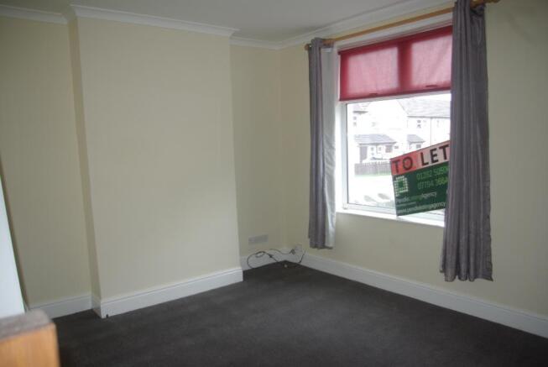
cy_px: 184
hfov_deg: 67.3
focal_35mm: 27
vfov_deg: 48.0
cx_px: 274
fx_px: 411
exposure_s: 1/30
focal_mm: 18
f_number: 3.5
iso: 100
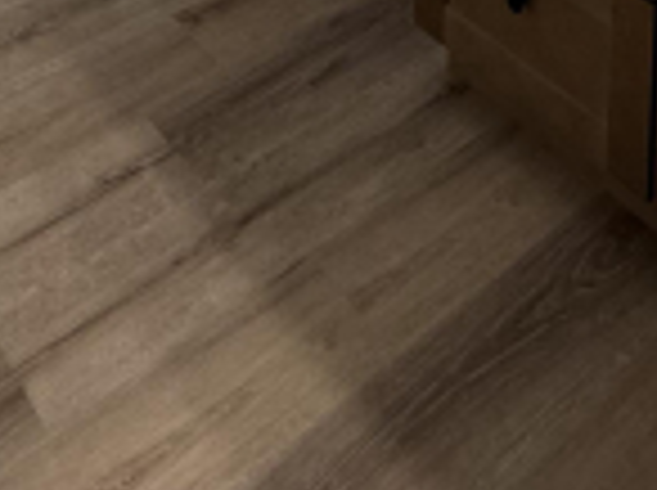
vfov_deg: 15.4
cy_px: -620
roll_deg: -0.1
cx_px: 353
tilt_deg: -9.2
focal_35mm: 64
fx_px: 1213
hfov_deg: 30.3
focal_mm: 2.22
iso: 160
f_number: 2.2
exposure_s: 1/120
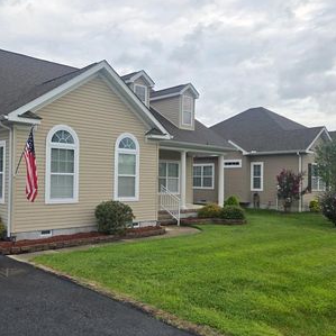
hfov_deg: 47.8
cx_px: 118
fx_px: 373
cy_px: 170
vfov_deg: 48.4
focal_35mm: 34
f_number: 1.8
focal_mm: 5.4
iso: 25
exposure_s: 1/1027
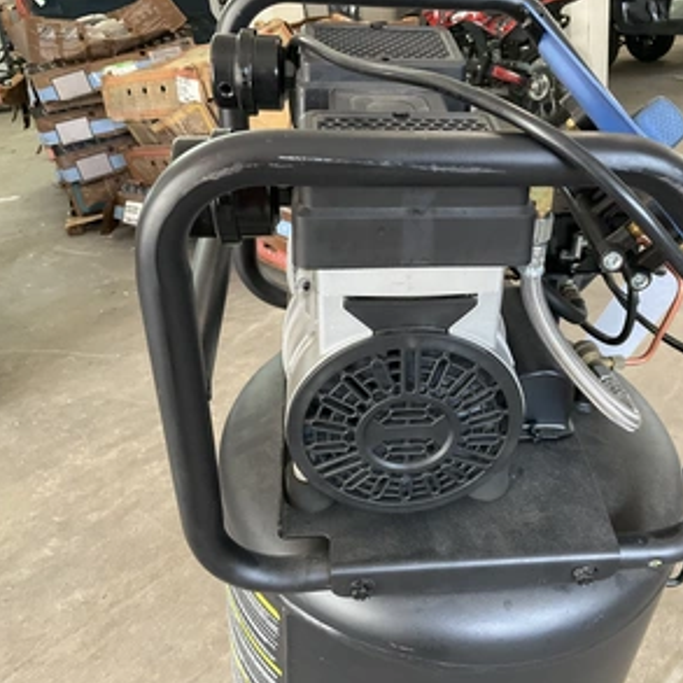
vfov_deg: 47.2
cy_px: 338
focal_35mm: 35
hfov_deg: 46.7
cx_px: 441
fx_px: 781
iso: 125
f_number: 1.8
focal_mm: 3
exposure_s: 1/60
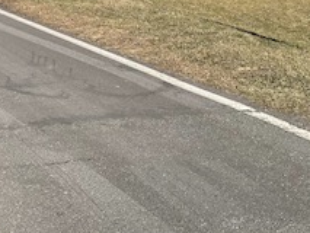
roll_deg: +0.4
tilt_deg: -1.6
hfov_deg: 21.6
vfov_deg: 16.1
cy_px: -141
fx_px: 735
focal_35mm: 82
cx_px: -92
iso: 32
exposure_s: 1/4202
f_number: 1.6
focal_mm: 5.1
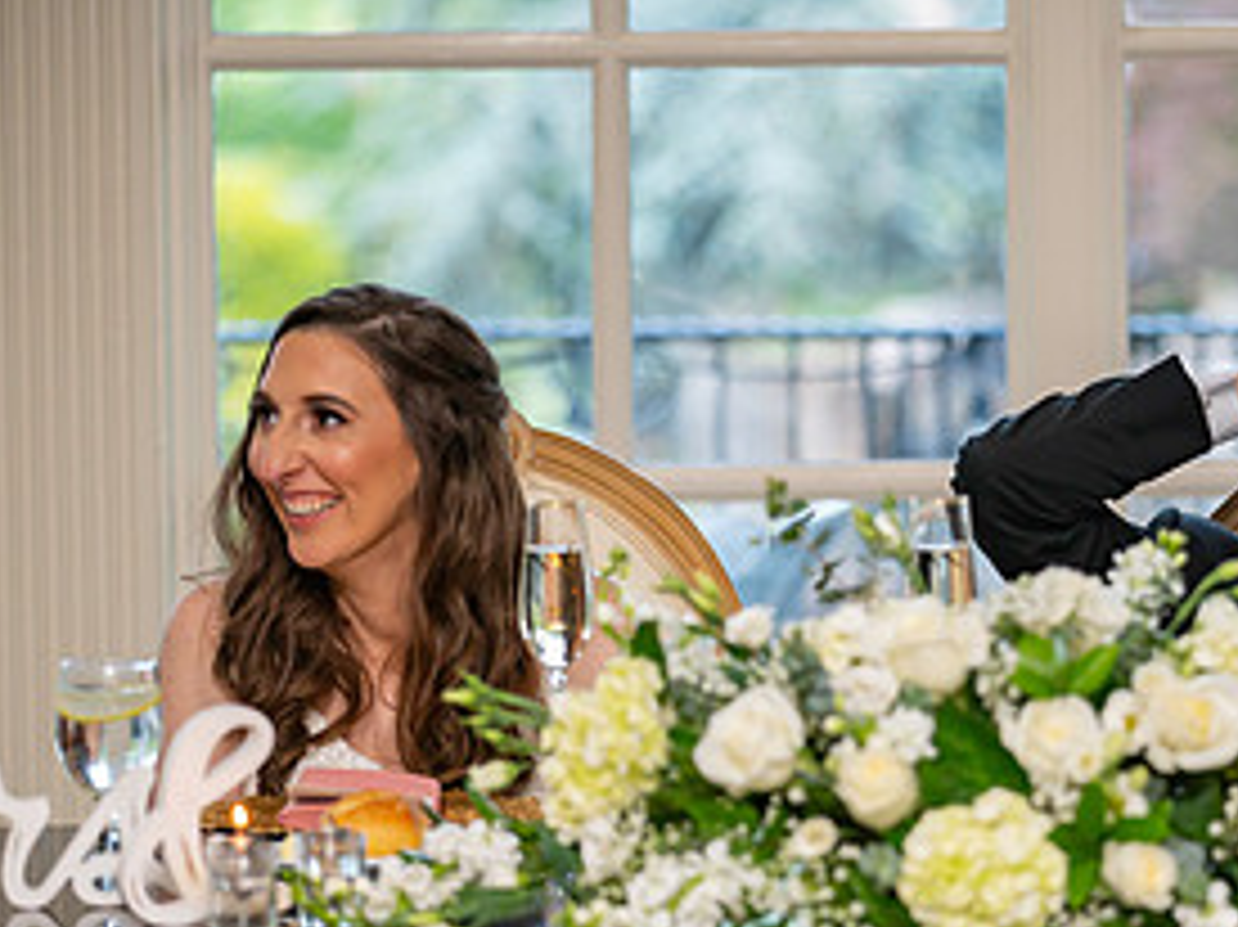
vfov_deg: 6.0
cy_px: 572
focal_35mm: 247
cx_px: 941
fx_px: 8830
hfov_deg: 8.0
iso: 640
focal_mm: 122
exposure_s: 1/125
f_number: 2.8
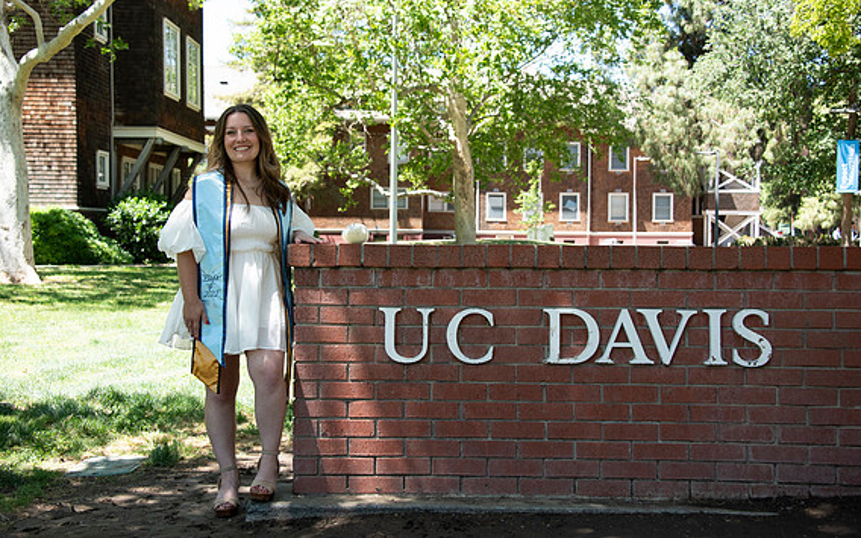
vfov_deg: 25.8
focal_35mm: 50
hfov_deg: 40.3
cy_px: 246
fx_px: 1173
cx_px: 426
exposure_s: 1/400
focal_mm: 48
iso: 640
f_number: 5.6
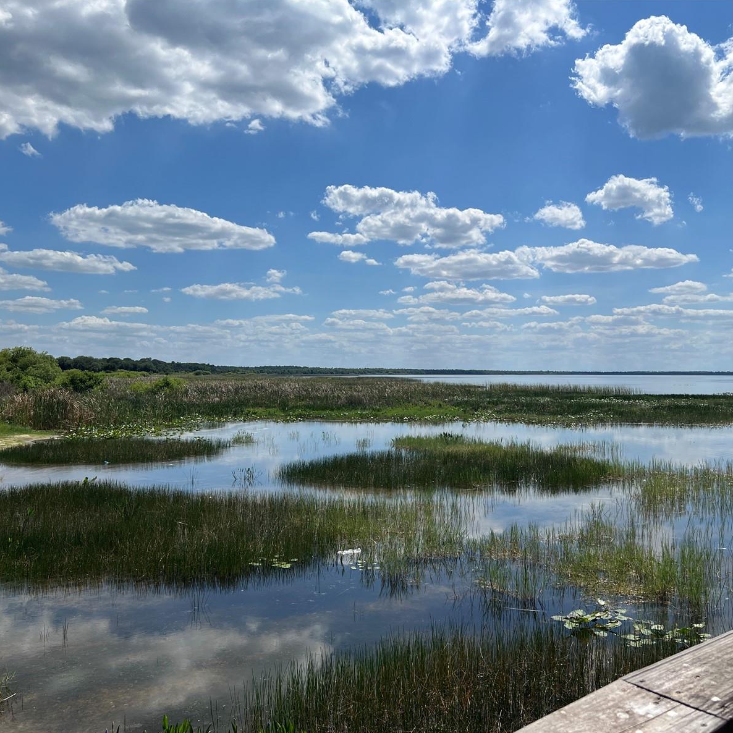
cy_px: 369
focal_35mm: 31
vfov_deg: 52.5
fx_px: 743
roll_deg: -0.2
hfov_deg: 52.4
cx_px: 414
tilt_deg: +0.3
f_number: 1.5
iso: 50
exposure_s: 1/9434
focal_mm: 5.7
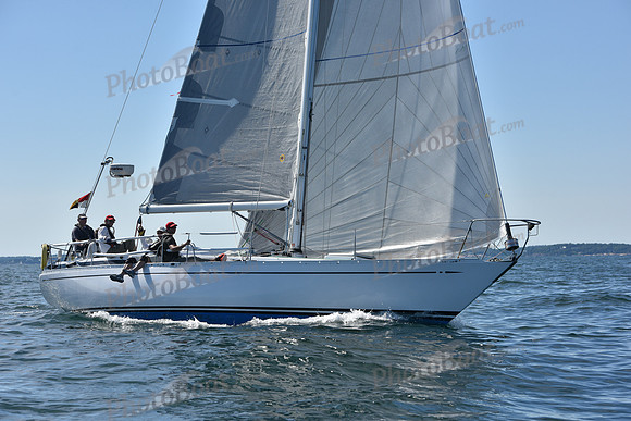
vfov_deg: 14.4
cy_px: 210
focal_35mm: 95
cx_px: 316
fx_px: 1665
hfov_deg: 21.5
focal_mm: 95
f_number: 7.1
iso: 250
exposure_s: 1/1600
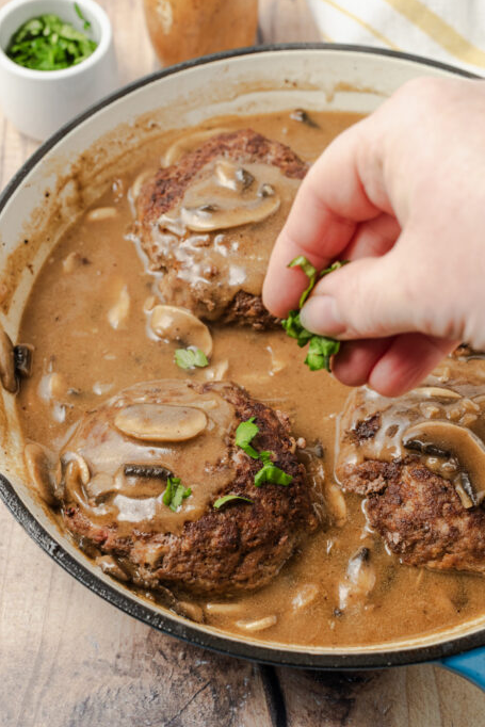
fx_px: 1111
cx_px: 257
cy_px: 385
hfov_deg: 24.6
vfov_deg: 36.2
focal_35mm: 55
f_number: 7.1
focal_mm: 50
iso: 320
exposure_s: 1/15
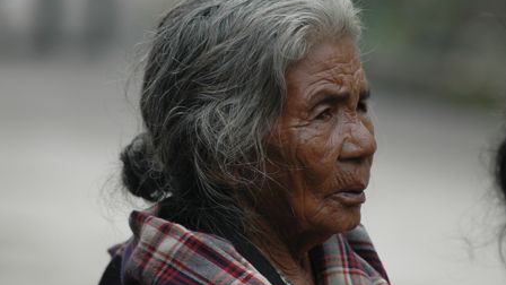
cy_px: 141
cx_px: 253
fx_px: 6360
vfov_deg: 2.6
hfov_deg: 4.6
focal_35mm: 474
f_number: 5.6
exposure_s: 1/800
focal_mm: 300
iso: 400
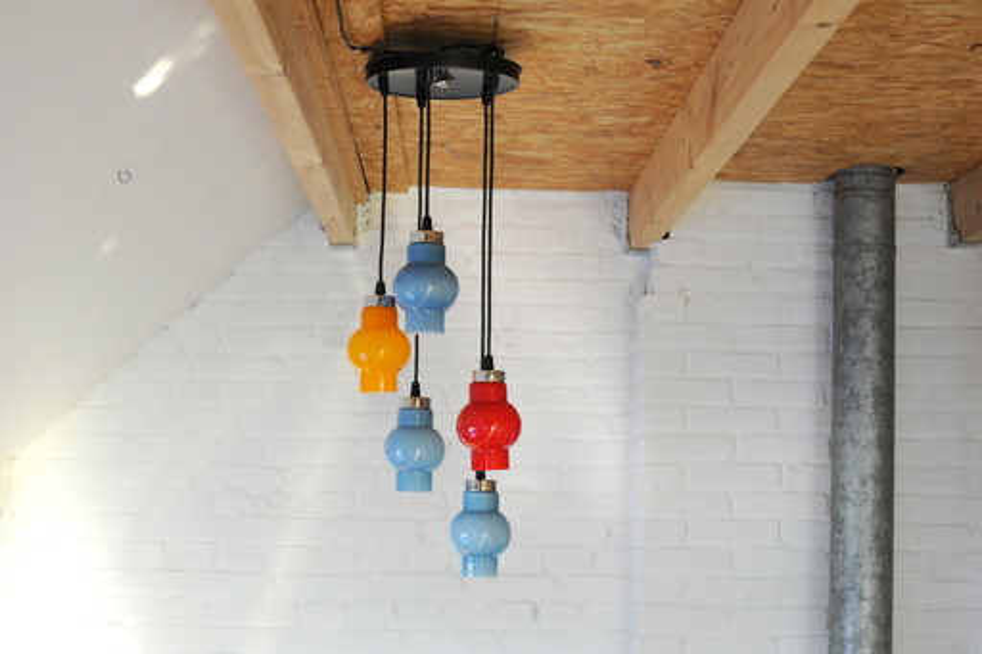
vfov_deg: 27.0
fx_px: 1363
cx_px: 491
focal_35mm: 50
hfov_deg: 39.6
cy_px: 327
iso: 1250
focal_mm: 50
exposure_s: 1/15
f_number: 5.6
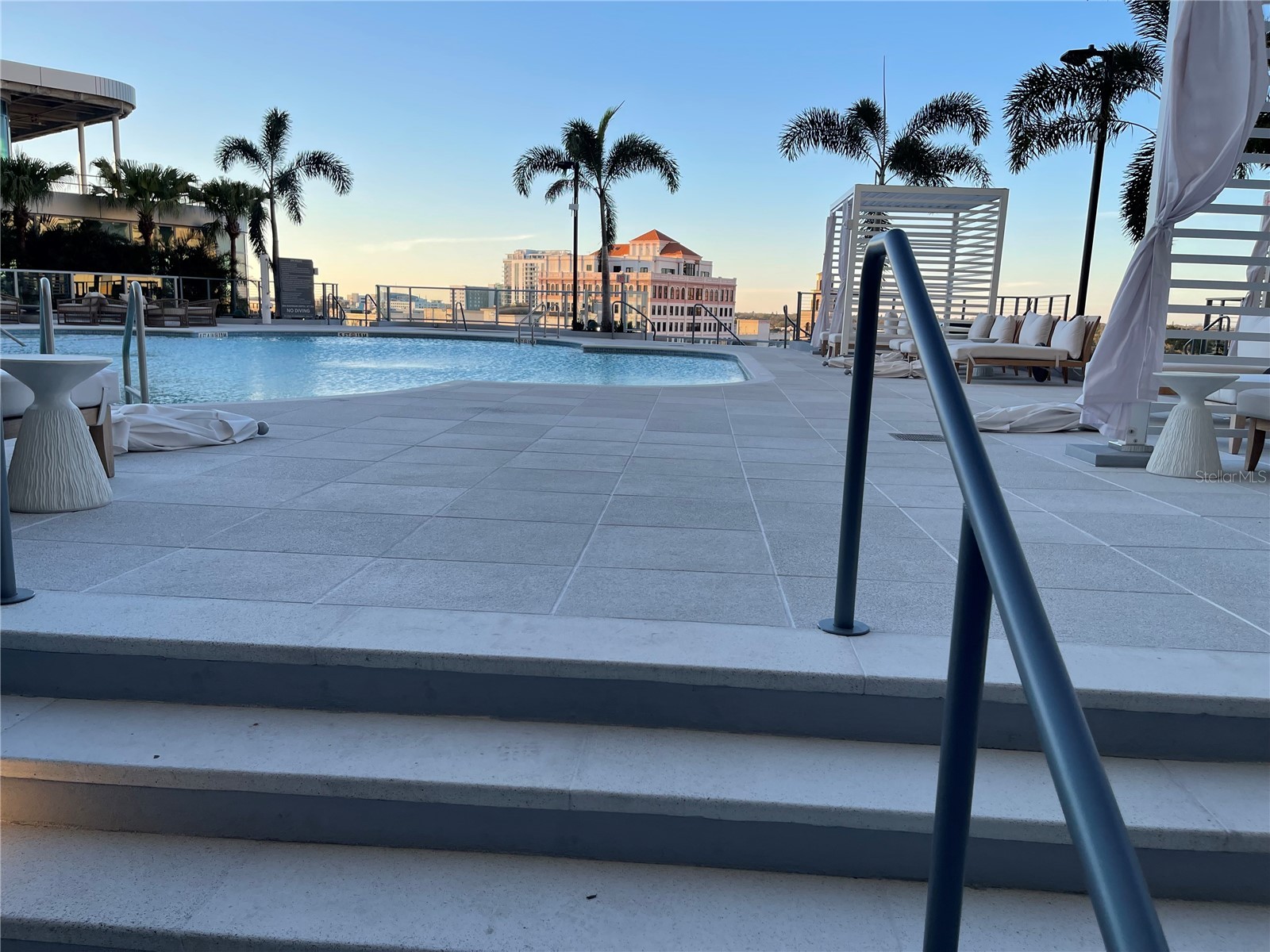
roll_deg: -1.5
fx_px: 917
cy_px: 476
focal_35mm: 25
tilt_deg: -11.2
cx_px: 635
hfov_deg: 69.4
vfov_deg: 54.9
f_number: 1.6
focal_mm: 5.1
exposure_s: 1/848
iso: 32
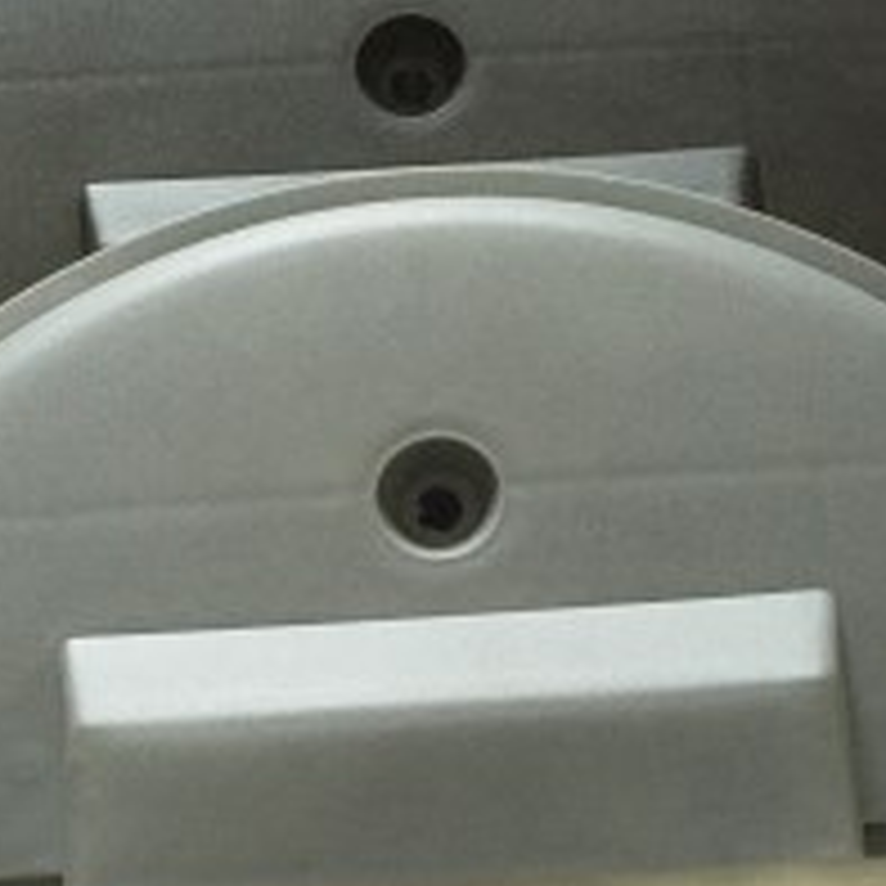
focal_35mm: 65
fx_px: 1882
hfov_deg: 26.5
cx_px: 441
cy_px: 618
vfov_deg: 26.3
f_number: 2.2
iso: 200
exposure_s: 1/33
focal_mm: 4.15
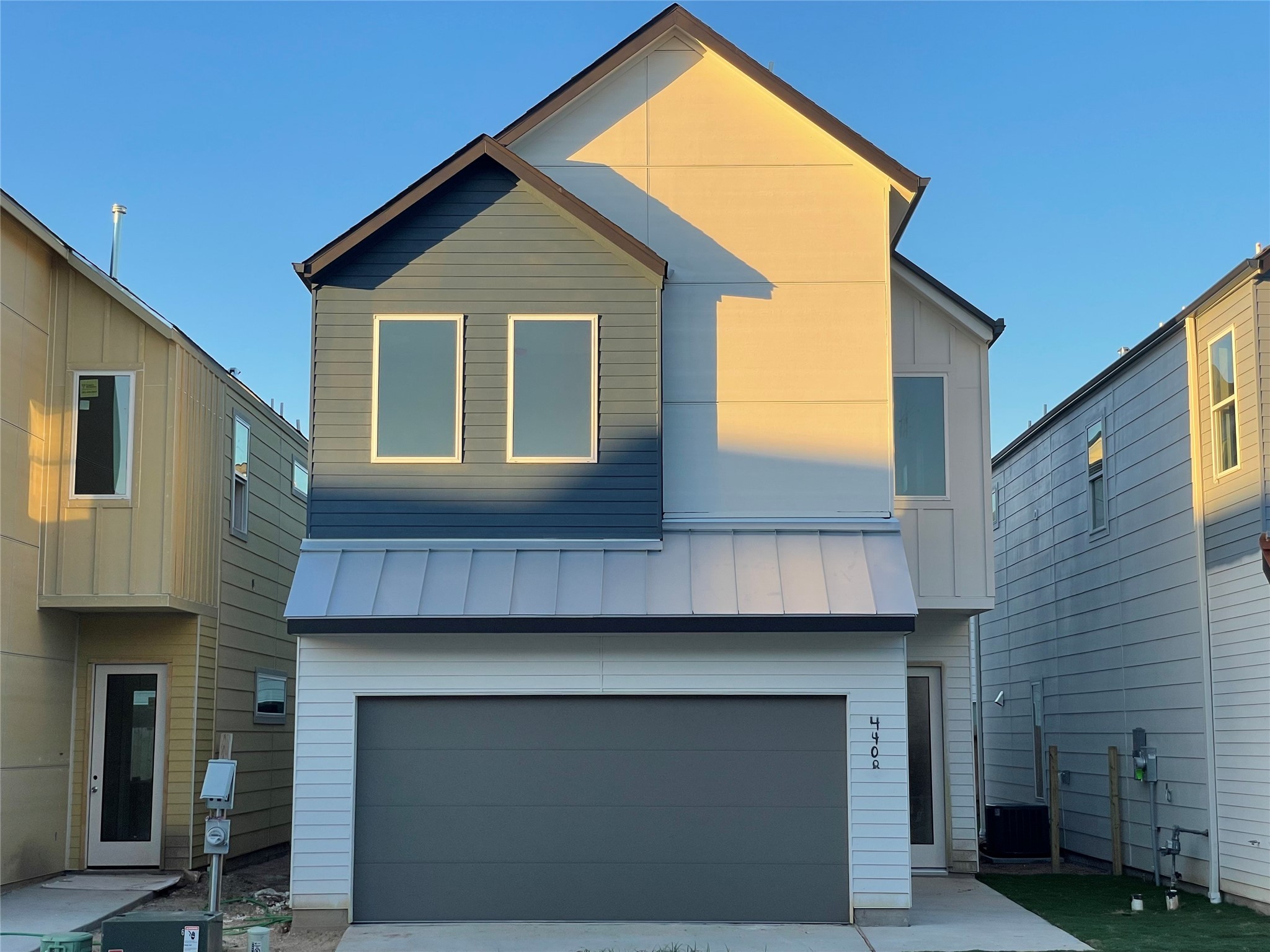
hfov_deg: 36.8
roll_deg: +0.3
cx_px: 635
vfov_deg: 28.0
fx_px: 1908
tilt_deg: +8.5
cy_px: 476
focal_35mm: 52
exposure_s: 1/432
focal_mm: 6
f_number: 2
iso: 25
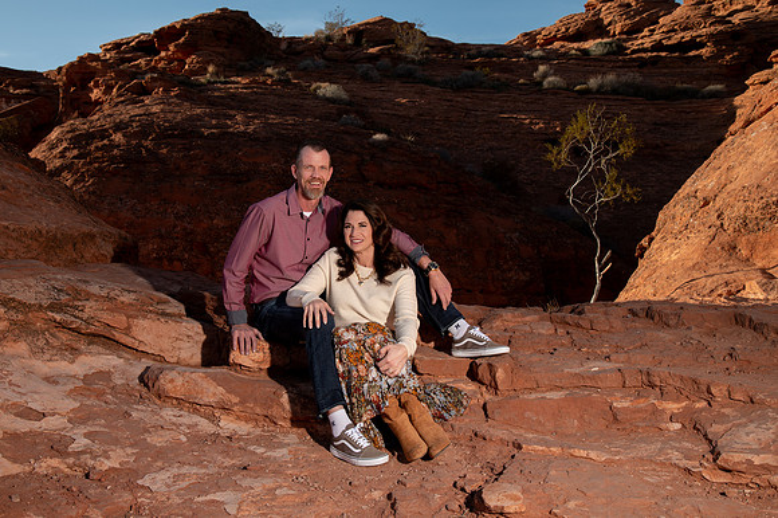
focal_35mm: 48
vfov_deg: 27.8
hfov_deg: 40.7
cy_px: 253
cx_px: 349
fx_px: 1047
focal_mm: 44
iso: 200
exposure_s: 1/320
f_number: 9
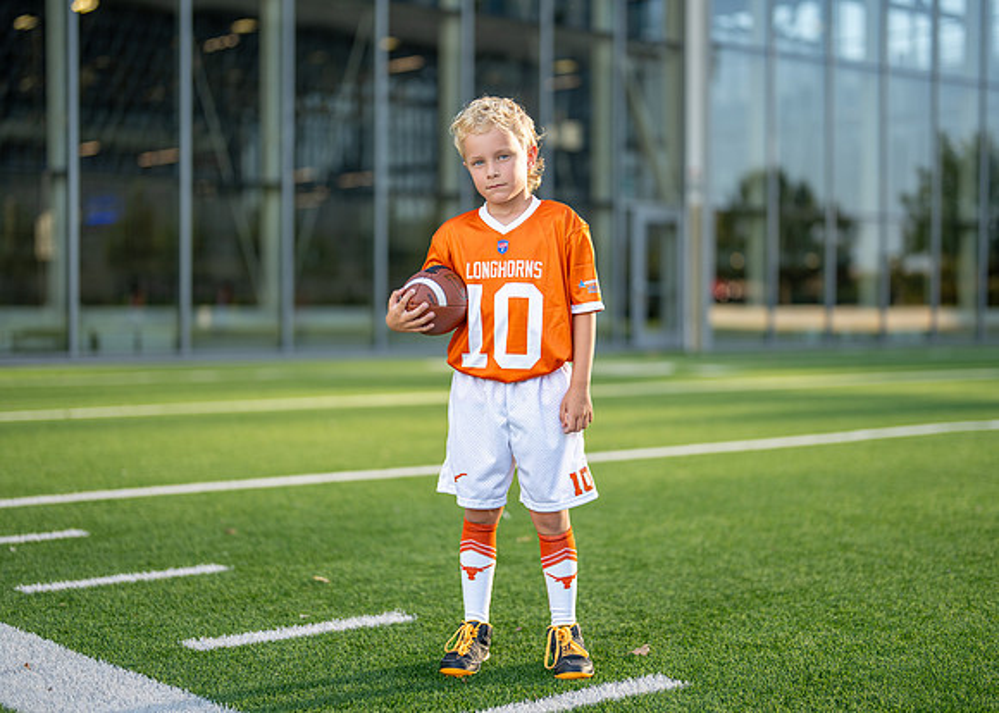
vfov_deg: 24.2
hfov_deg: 33.4
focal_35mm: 59
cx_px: 506
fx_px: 1666
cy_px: 337
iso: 100
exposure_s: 1/2000
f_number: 1.2
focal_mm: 50
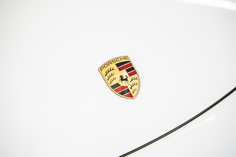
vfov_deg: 16.8
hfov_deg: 25.1
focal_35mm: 81
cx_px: 123
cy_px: 78
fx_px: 531
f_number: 2.8
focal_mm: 75
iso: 400
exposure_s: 1/125
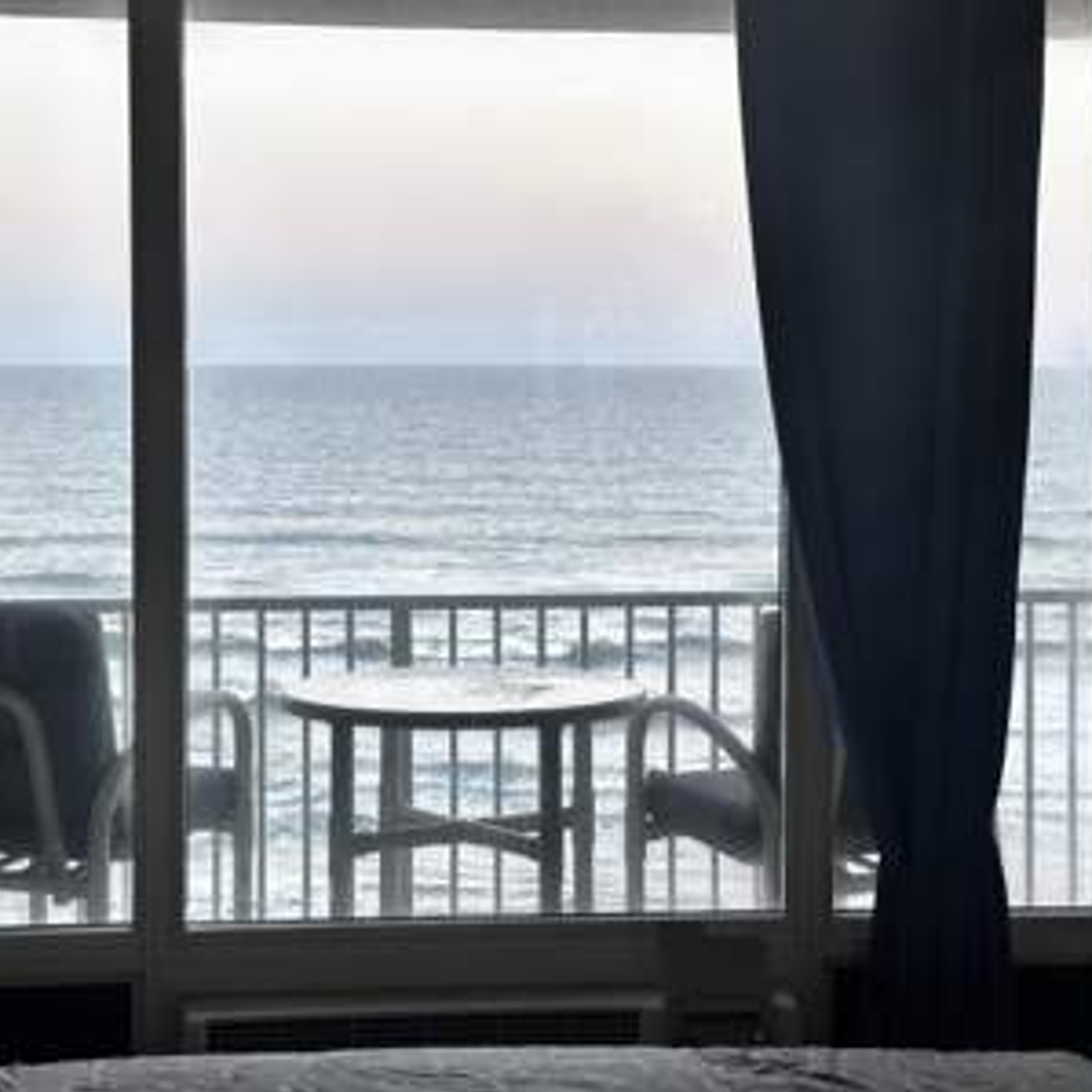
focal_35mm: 68
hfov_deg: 25.3
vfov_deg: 25.3
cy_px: 469
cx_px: 614
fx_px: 2427
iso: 80
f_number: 1.78
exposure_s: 1/60
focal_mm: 6.86
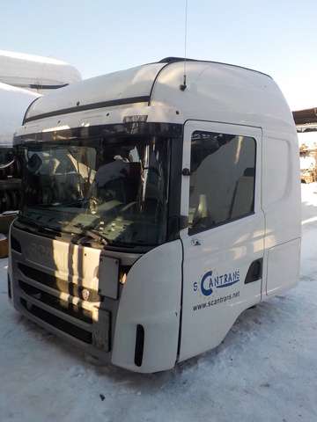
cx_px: 158
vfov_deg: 60.0
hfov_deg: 46.8
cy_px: 211
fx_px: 366
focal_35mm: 30
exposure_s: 1/500
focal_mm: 4.1
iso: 125
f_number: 3.3
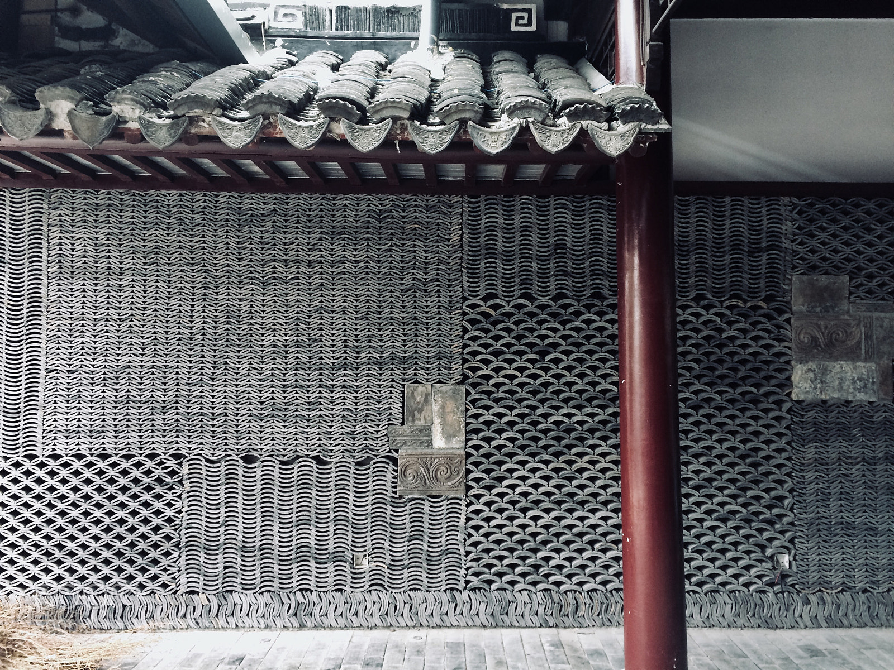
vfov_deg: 48.2
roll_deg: -0.3
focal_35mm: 29
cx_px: 447
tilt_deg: +2.9
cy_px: 335
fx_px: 749
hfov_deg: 61.7
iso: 100
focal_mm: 4.15
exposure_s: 1/33
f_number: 2.2
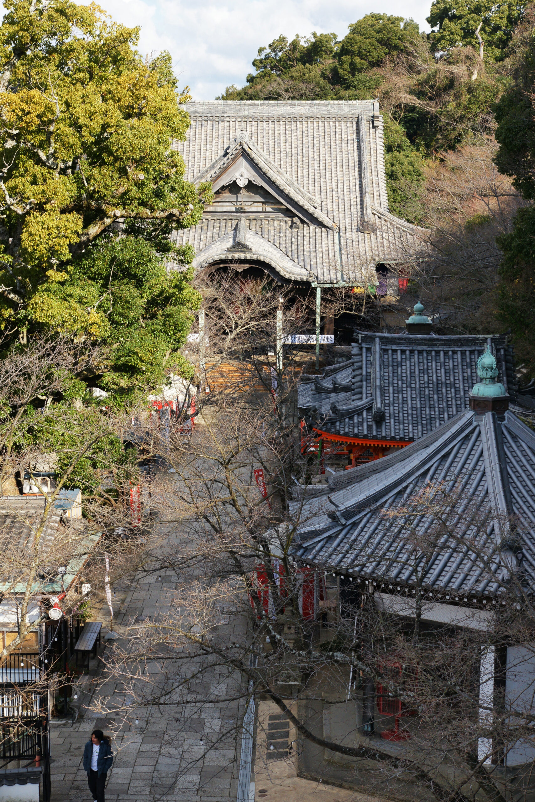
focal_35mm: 60
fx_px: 1337
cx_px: 268
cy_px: 401
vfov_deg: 33.4
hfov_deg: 22.6
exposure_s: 1/80
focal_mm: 40
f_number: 9
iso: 200
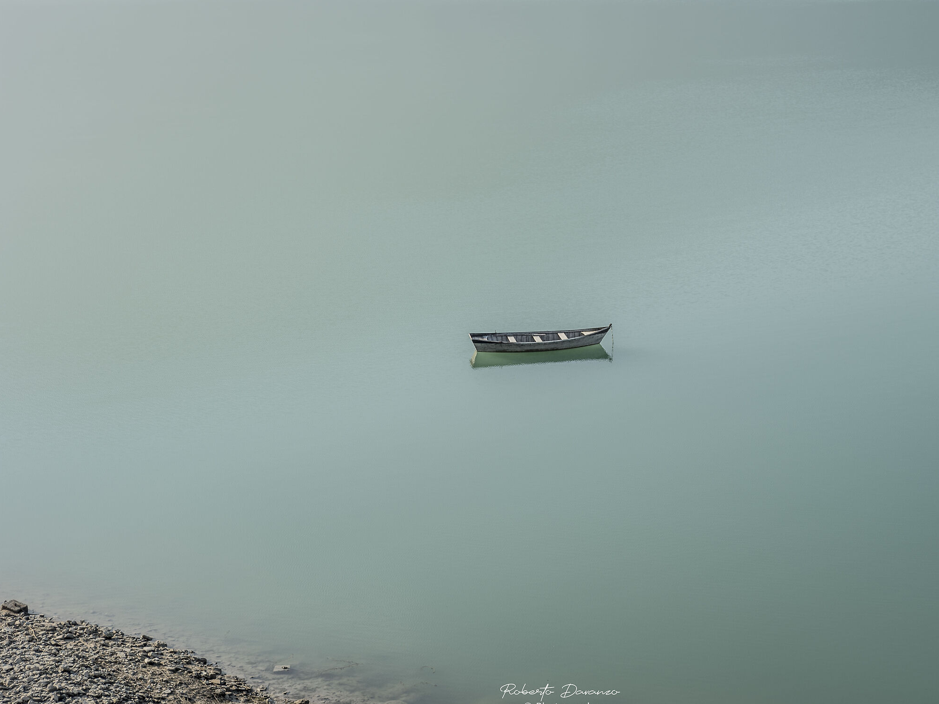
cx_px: 537
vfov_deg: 18.2
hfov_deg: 24.1
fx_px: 2197
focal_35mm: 81
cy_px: 357
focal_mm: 70
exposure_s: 1/250
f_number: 6.7
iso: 100
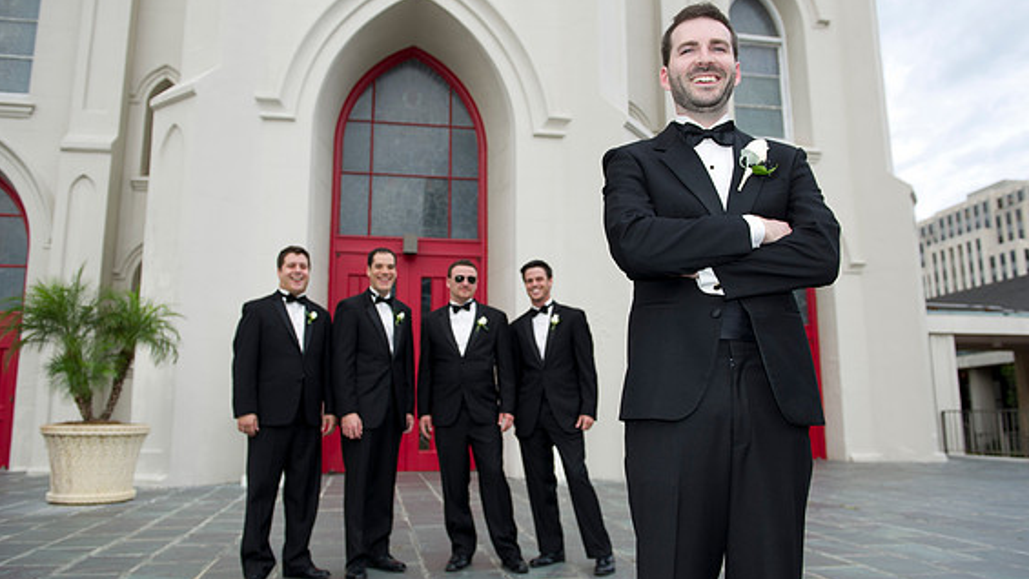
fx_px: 791
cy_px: 284
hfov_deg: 66.1
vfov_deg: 40.2
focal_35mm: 29
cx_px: 523
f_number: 4
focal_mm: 27
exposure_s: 1/125
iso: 200
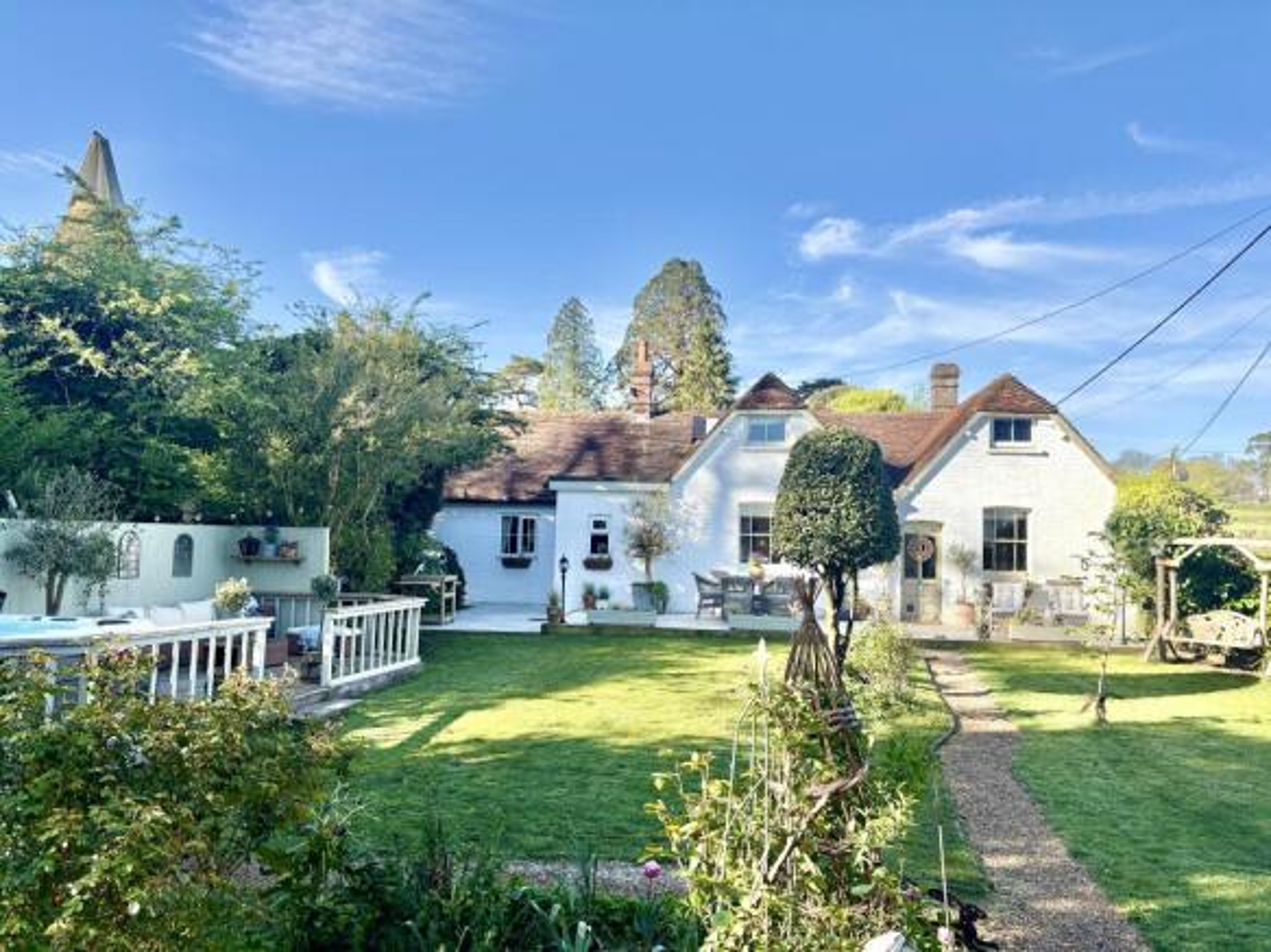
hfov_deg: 67.3
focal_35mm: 26
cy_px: 476
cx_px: 636
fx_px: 954
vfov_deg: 53.0
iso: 50
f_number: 1.6
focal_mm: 5.96
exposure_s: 1/1848
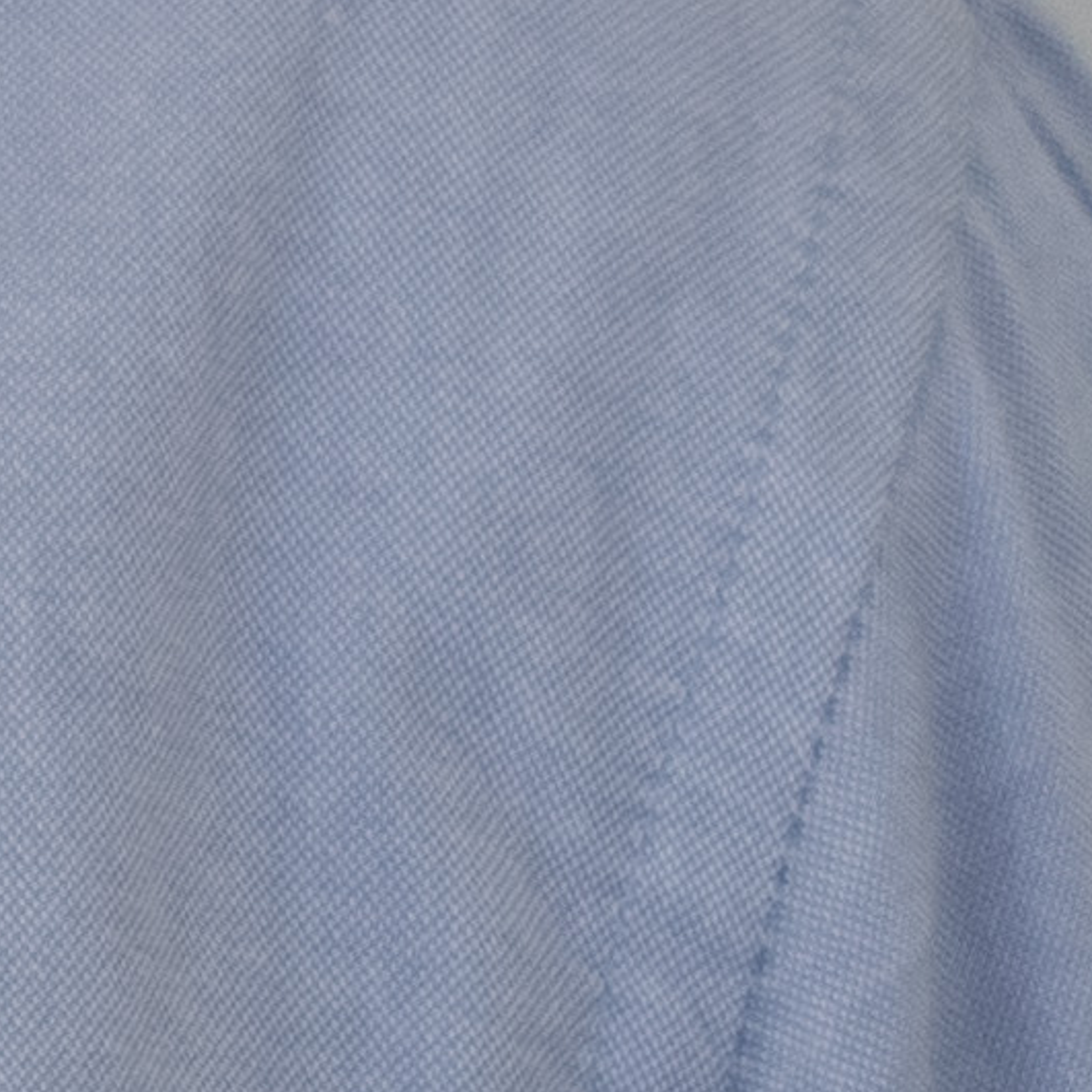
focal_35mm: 613
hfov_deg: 2.8
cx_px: -2657
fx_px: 21878
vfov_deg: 2.8
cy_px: -2396
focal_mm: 65
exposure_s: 1/100
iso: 500
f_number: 4.5
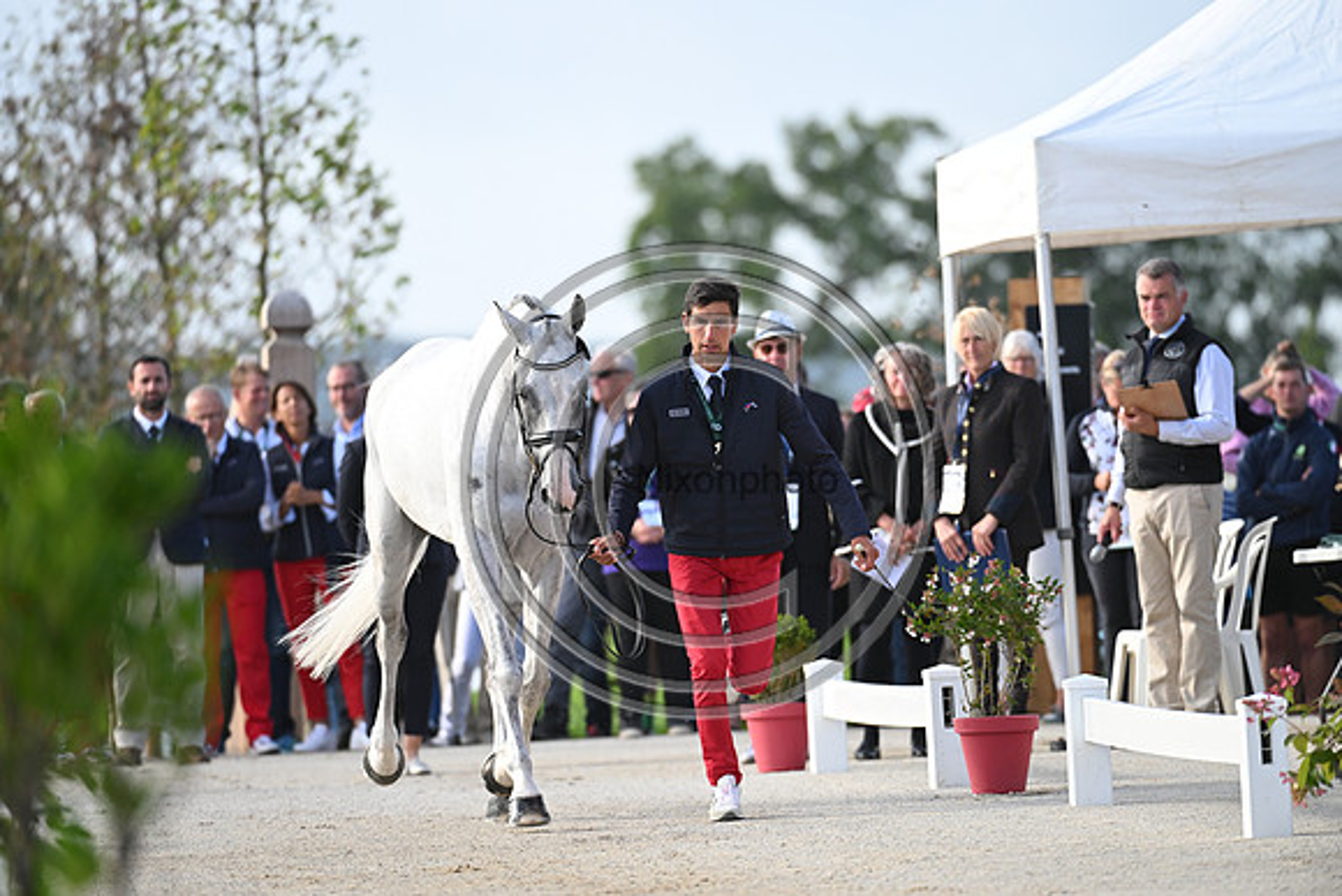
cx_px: 671
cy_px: 448
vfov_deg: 3.8
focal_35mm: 360
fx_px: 13423
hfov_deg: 5.7
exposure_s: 1/1600
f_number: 5
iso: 1000
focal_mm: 360
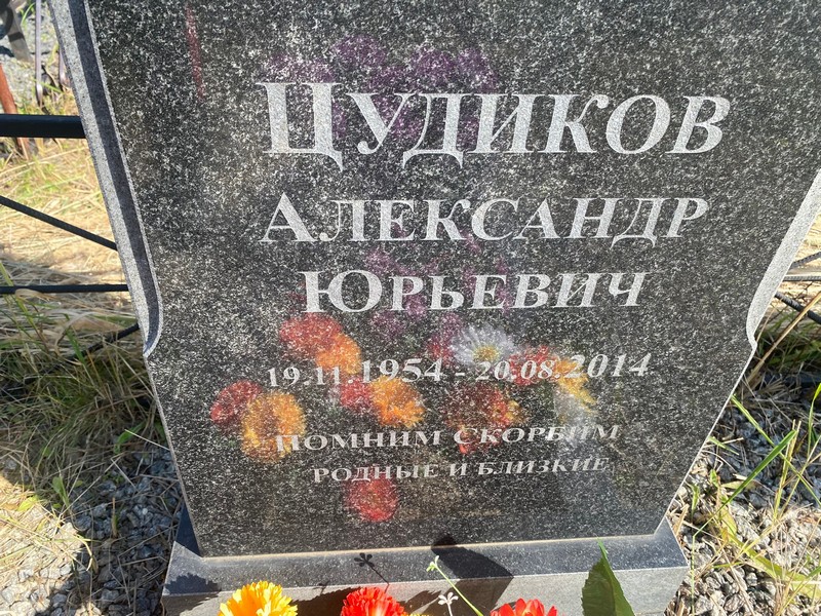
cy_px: 308
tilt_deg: -40.5
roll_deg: -0.9
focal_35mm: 26
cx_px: 410
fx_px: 617
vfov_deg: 53.1
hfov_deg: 67.3
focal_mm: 4.25
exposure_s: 1/957
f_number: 1.8
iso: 32
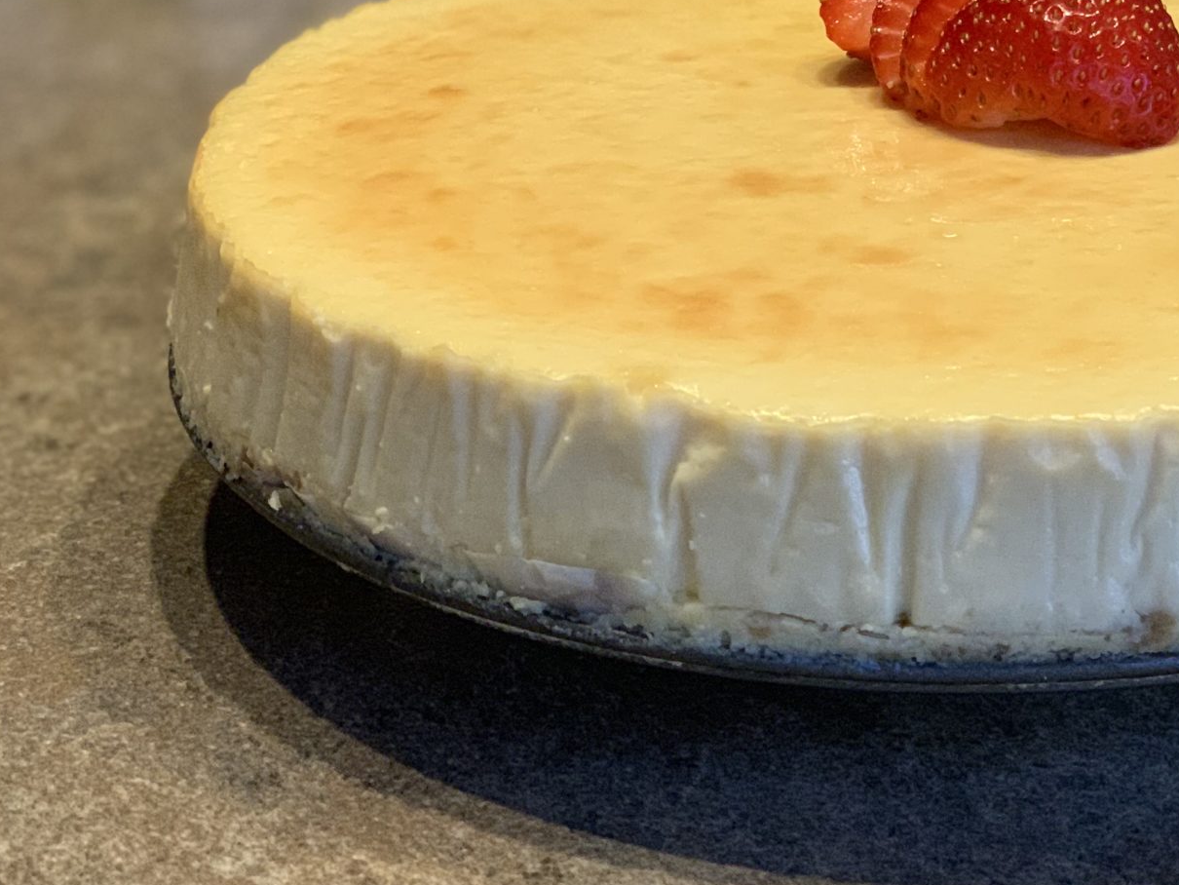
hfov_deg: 17.7
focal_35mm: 110
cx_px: 1005
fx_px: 3747
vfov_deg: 13.4
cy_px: 284
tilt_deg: -20.7
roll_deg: -2.2
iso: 200
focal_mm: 6
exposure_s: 1/60
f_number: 2.4
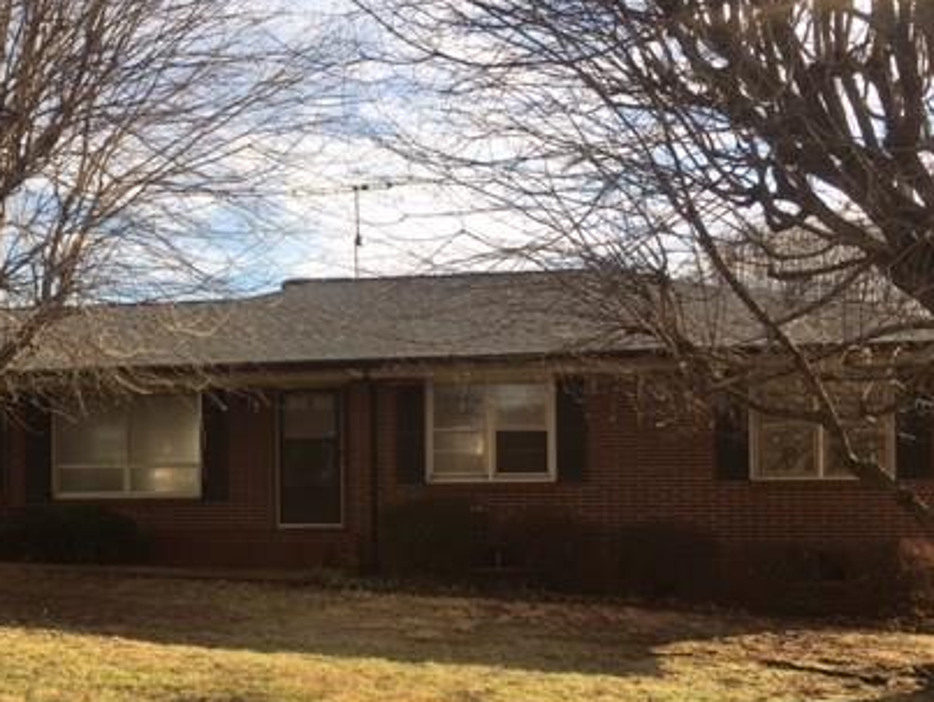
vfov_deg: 31.3
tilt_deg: +0.5
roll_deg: +0.6
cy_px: 468
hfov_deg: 40.5
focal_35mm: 46
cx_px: 285
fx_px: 1242
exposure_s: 1/986
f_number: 2.2
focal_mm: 4.15
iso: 25
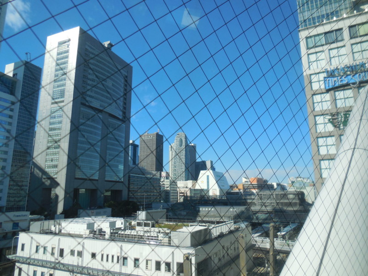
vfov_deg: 54.9
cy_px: 138
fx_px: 266
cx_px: 184
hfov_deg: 69.4
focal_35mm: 25
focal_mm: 4.5
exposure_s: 1/1250
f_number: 3.1
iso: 125
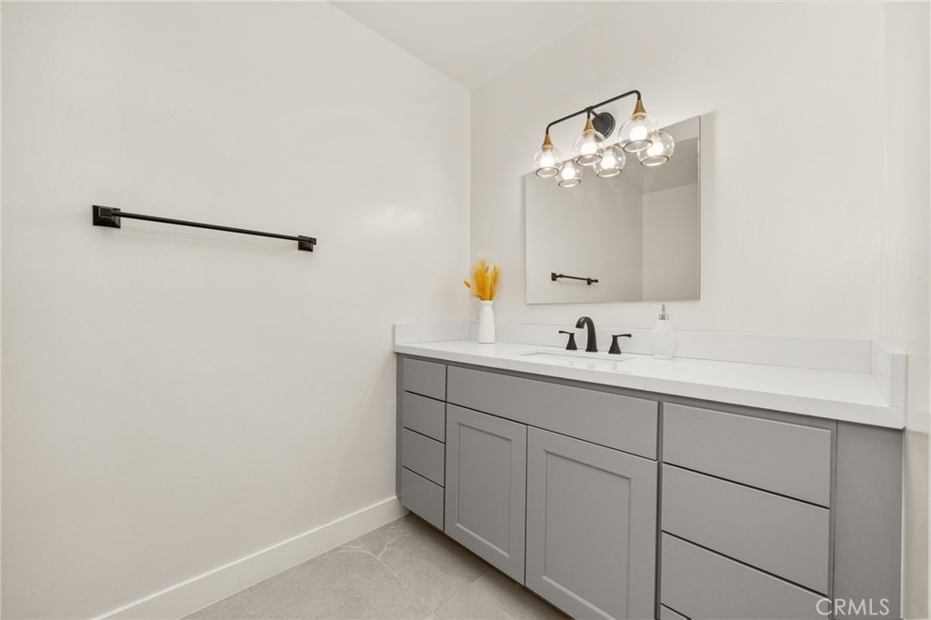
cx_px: 466
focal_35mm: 13
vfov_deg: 85.4
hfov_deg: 108.3
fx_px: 336
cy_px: 310
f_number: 5.6
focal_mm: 13
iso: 800
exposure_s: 1/15
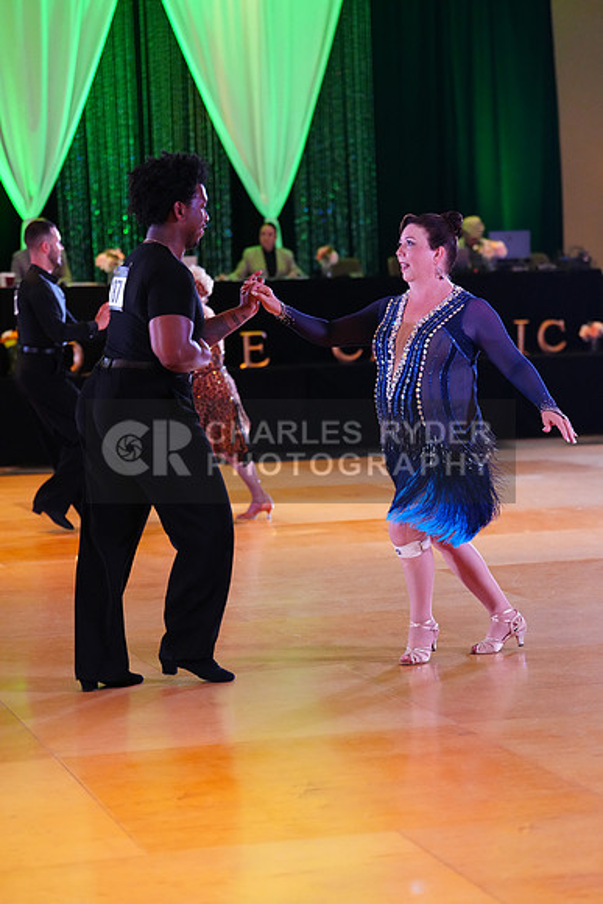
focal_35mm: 88
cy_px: 452
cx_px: 302
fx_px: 2210
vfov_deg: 23.1
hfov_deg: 15.5
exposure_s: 1/400
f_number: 2.8
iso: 5000
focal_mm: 88
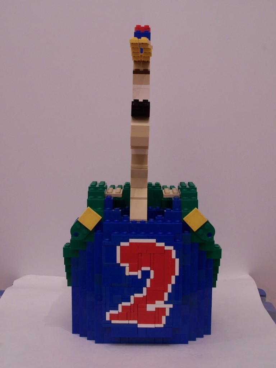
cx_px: 138
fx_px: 627
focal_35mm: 59
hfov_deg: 24.8
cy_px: 184
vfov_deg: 32.7
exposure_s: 1/4
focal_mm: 9.8
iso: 80
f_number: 3.1
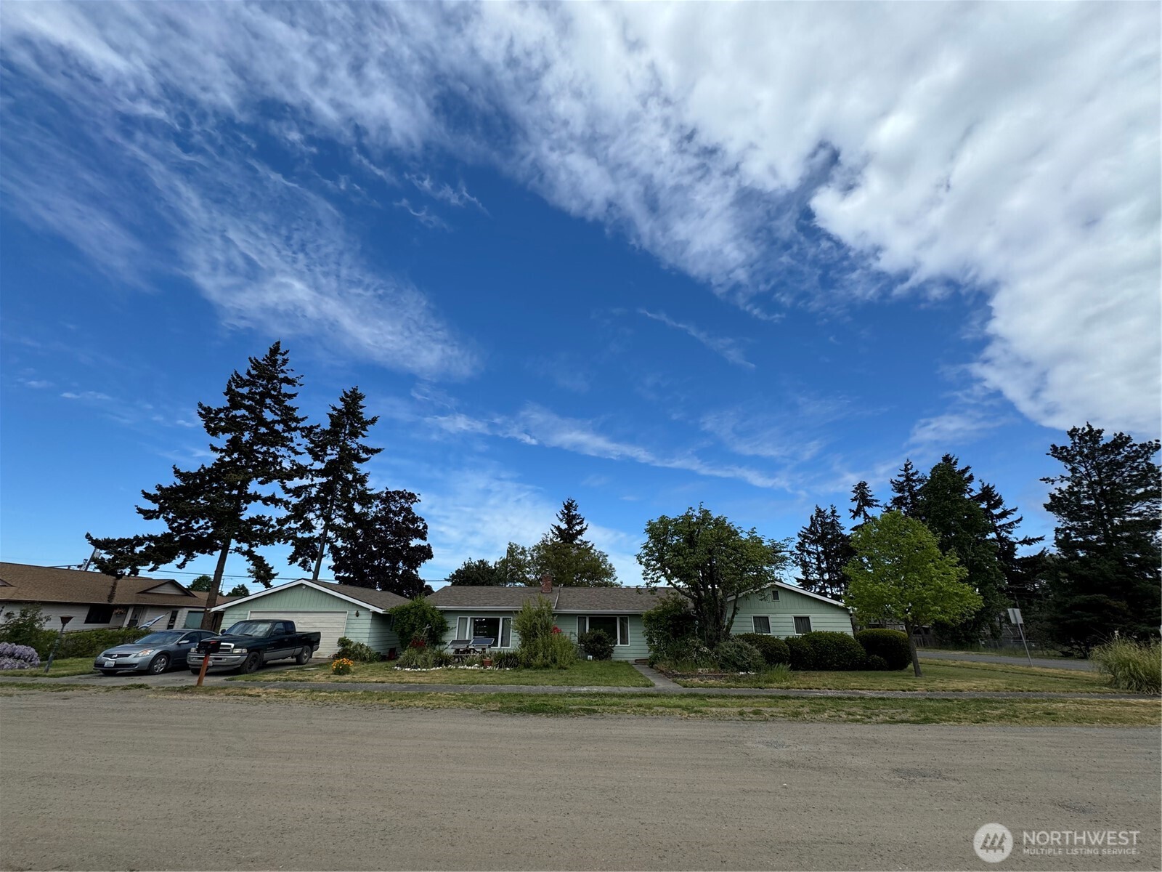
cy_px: 436
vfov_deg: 85.7
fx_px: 470
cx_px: 581
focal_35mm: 14
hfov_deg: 102.1
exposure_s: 1/1880
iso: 50
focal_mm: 2.22
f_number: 2.2
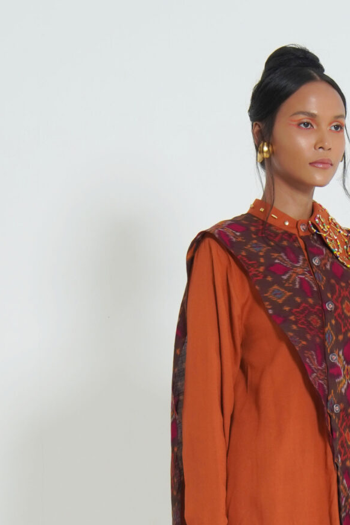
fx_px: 2253
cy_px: 517
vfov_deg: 13.1
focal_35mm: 154
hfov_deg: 8.9
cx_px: 292
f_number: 8
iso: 250
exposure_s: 1/160
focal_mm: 35
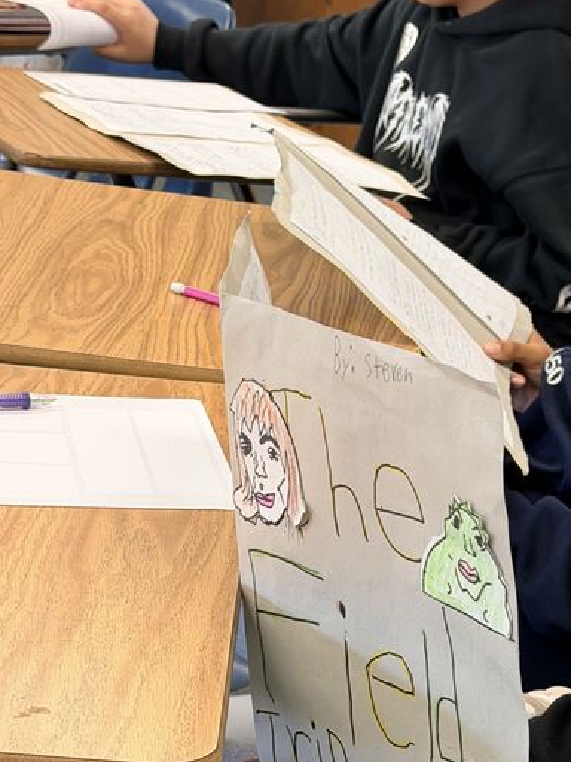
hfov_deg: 15.3
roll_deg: -6.3
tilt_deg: -21.6
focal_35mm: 96
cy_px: 582
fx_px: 2111
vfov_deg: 20.3
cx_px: 415
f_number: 1.78
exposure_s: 1/60
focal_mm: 6.76
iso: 80
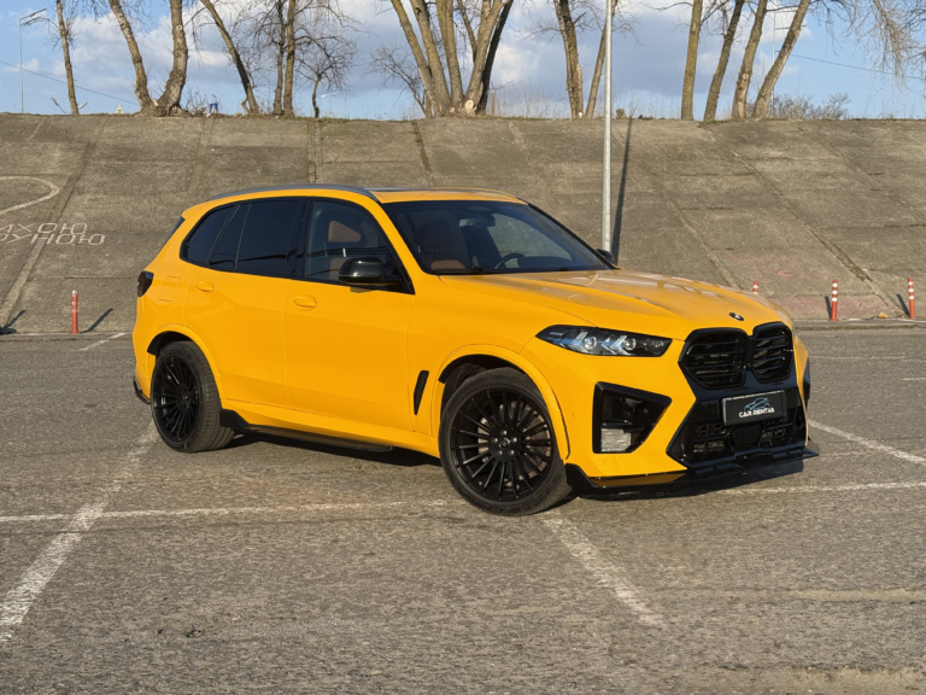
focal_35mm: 48
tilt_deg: -3.9
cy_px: 348
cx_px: 463
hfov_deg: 39.7
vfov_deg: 30.3
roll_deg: +0.1
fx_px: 1284
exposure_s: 1/4329
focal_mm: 6.76
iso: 64
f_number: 1.78
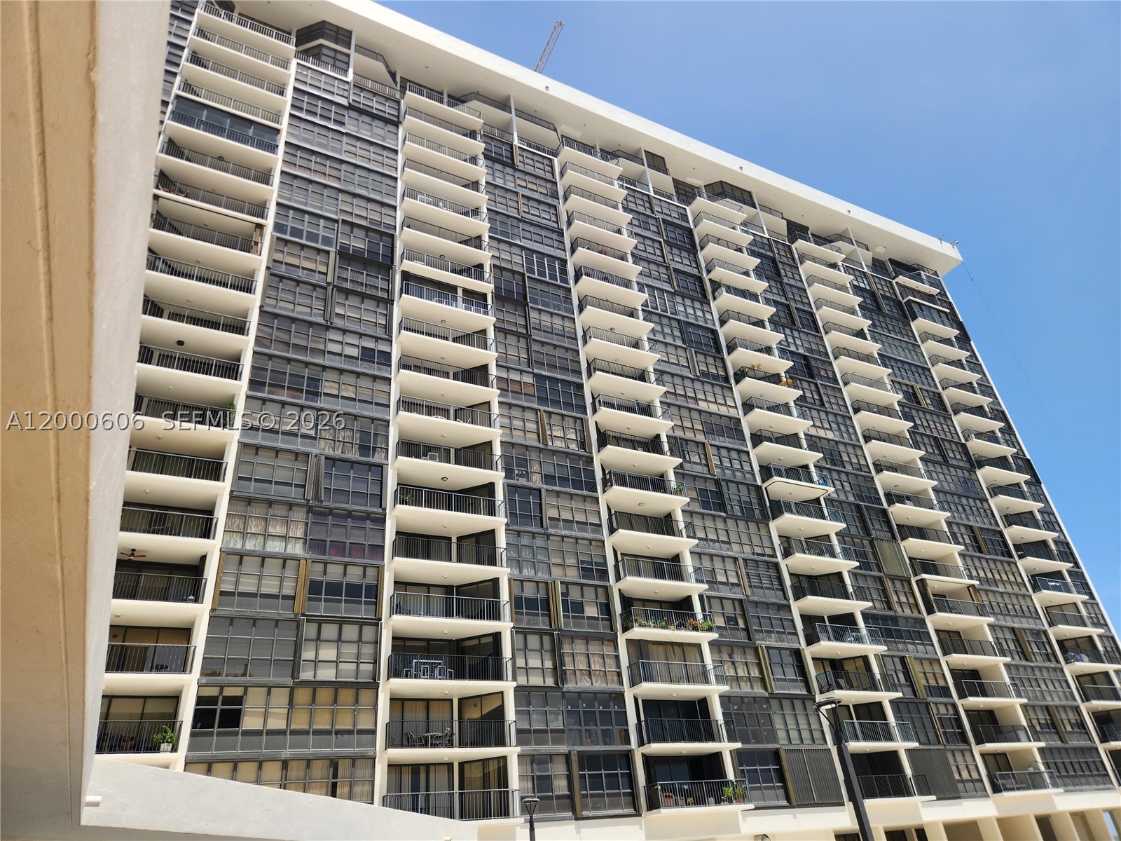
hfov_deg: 73.9
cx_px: 560
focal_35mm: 23
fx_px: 745
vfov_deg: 58.9
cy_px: 420
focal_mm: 5.4
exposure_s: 1/1376
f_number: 1.8
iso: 20
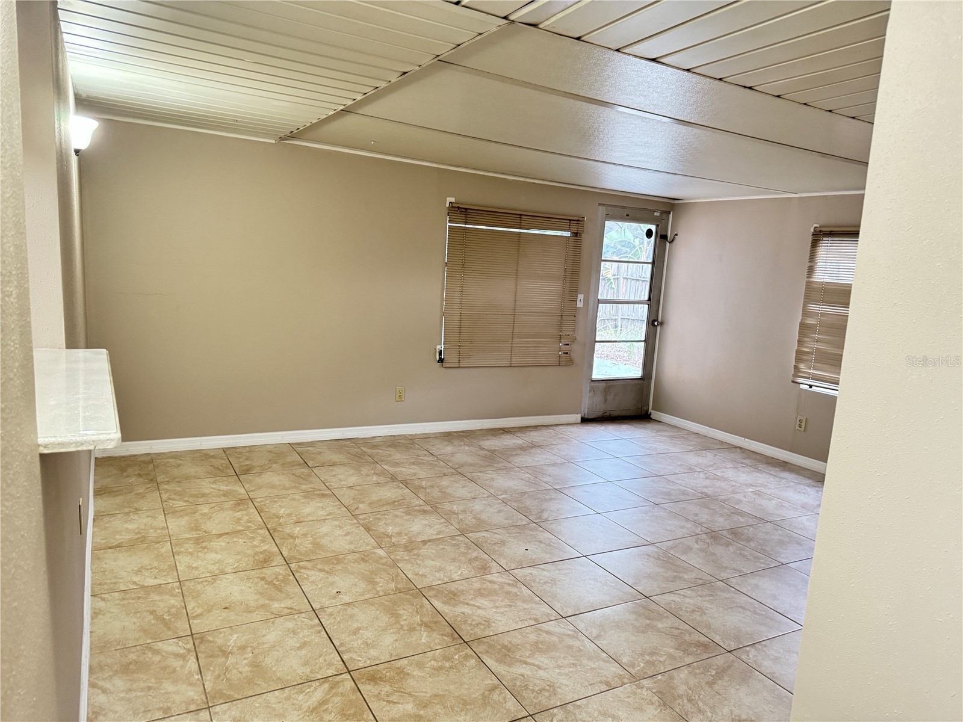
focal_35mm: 24
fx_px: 668
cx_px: 482
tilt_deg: -9.8
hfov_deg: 71.6
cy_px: 361
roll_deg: -3.1
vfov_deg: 56.8
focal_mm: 6.86
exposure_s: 1/40
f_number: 1.78
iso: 800
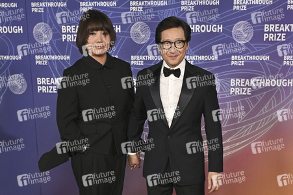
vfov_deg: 31.8
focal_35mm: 42
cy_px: 98
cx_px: 146
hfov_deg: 46.4
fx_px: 342
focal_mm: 42
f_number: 4
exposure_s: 1/320
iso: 2000
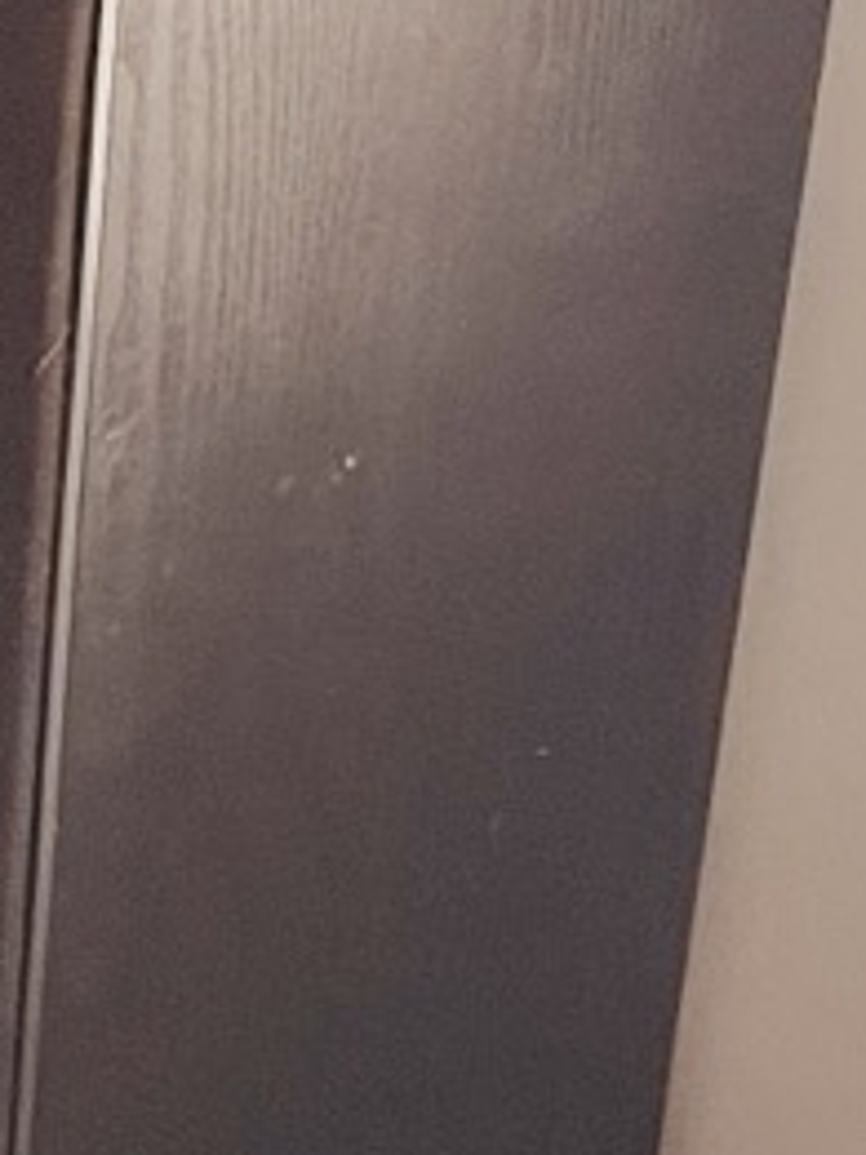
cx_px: -600
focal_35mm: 160
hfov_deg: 8.9
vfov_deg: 12.0
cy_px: -271
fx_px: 5337
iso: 250
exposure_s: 1/60
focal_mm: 4.2
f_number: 1.6
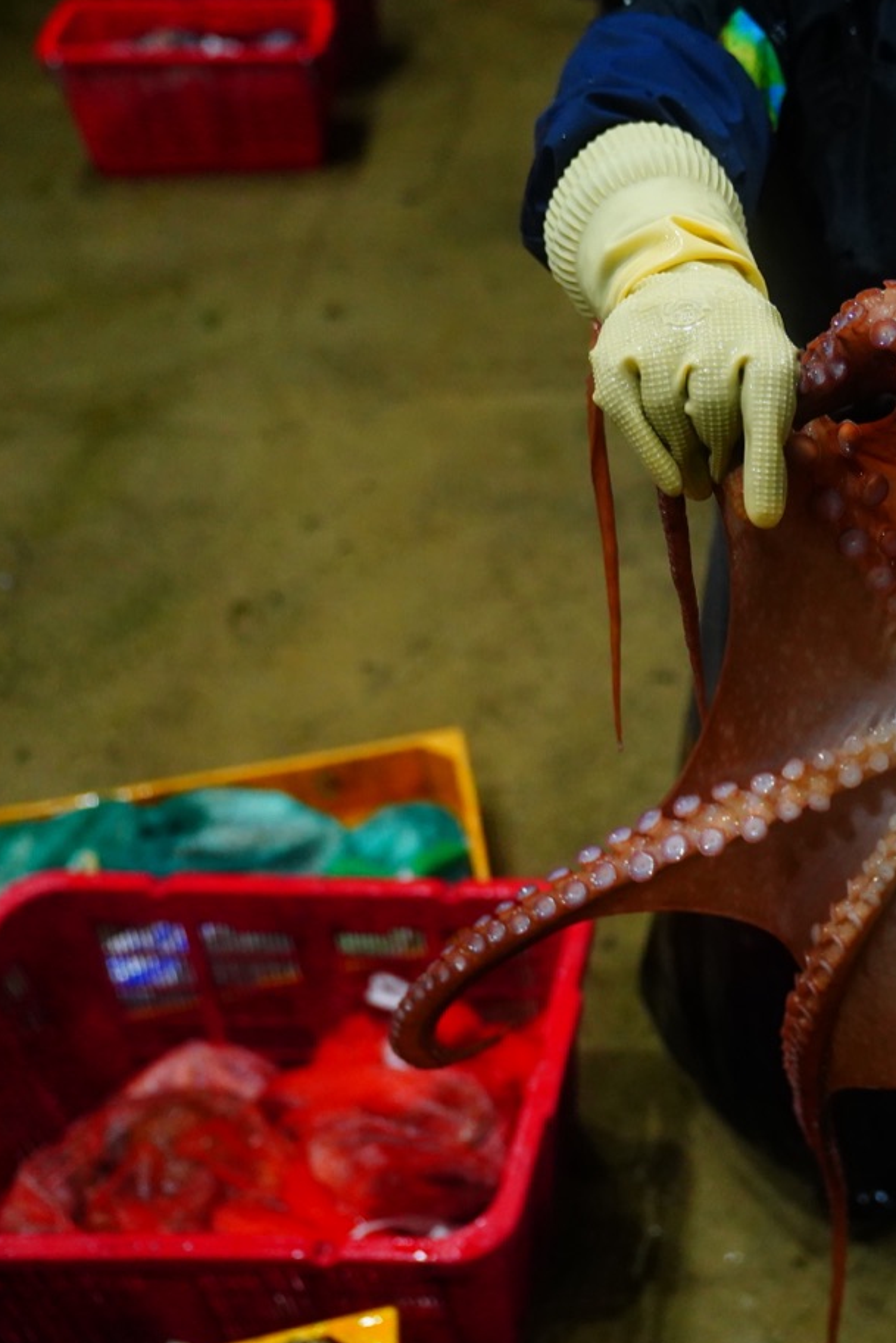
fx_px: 1717
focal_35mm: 46
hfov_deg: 26.6
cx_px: 1023
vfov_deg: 42.7
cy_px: 674
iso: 5000
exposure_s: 1/125
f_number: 2.8
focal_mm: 30
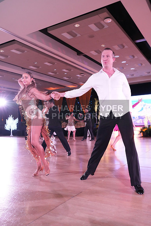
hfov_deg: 42.3
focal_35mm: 31
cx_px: 76
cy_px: 113
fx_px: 195
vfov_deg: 60.3
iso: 8000
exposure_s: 1/250
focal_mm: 31
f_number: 7.1
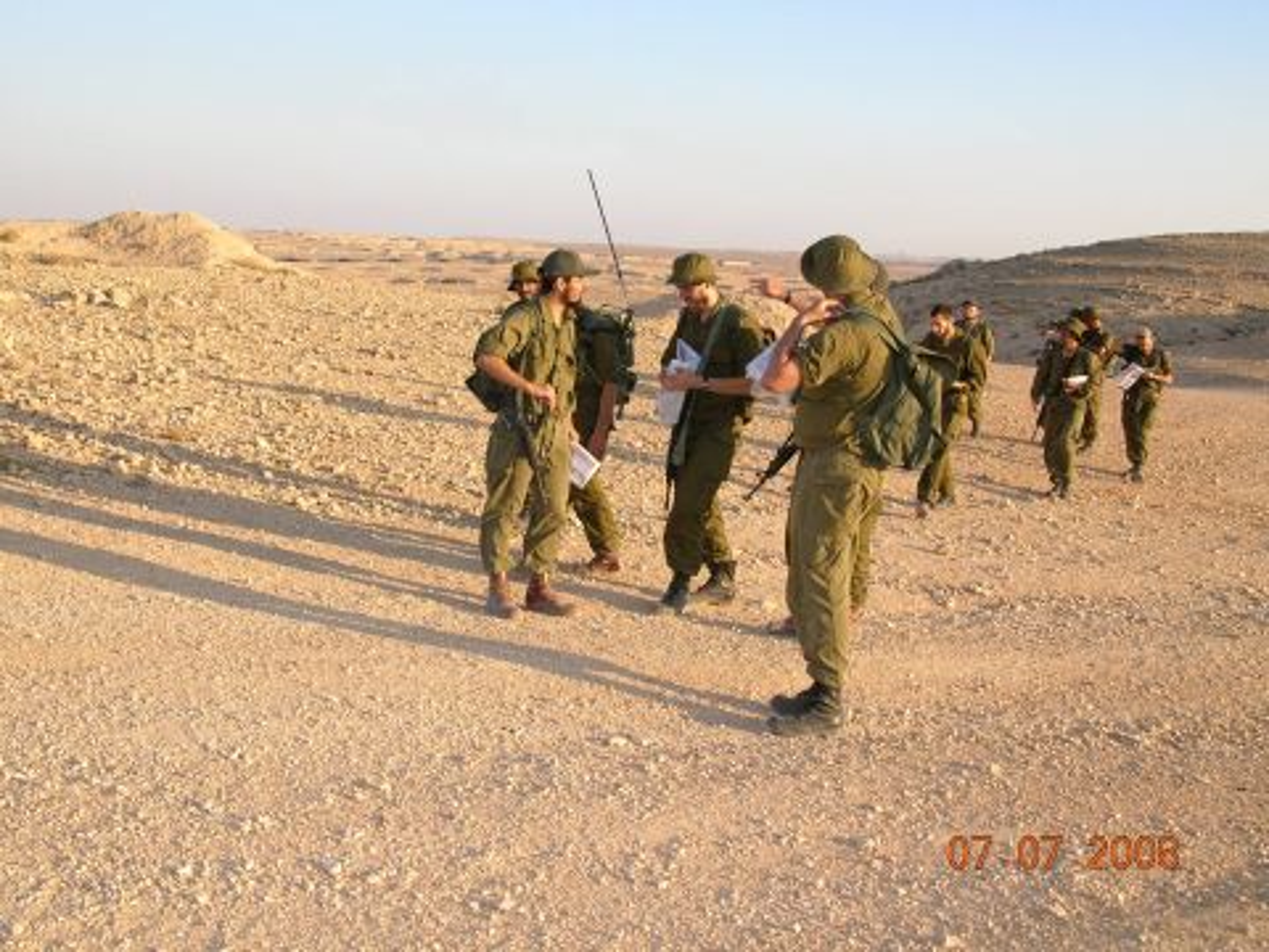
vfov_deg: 34.3
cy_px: 476
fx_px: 1540
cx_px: 634
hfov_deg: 44.8
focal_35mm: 42
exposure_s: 1/282
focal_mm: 6.9
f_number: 3.9
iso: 71
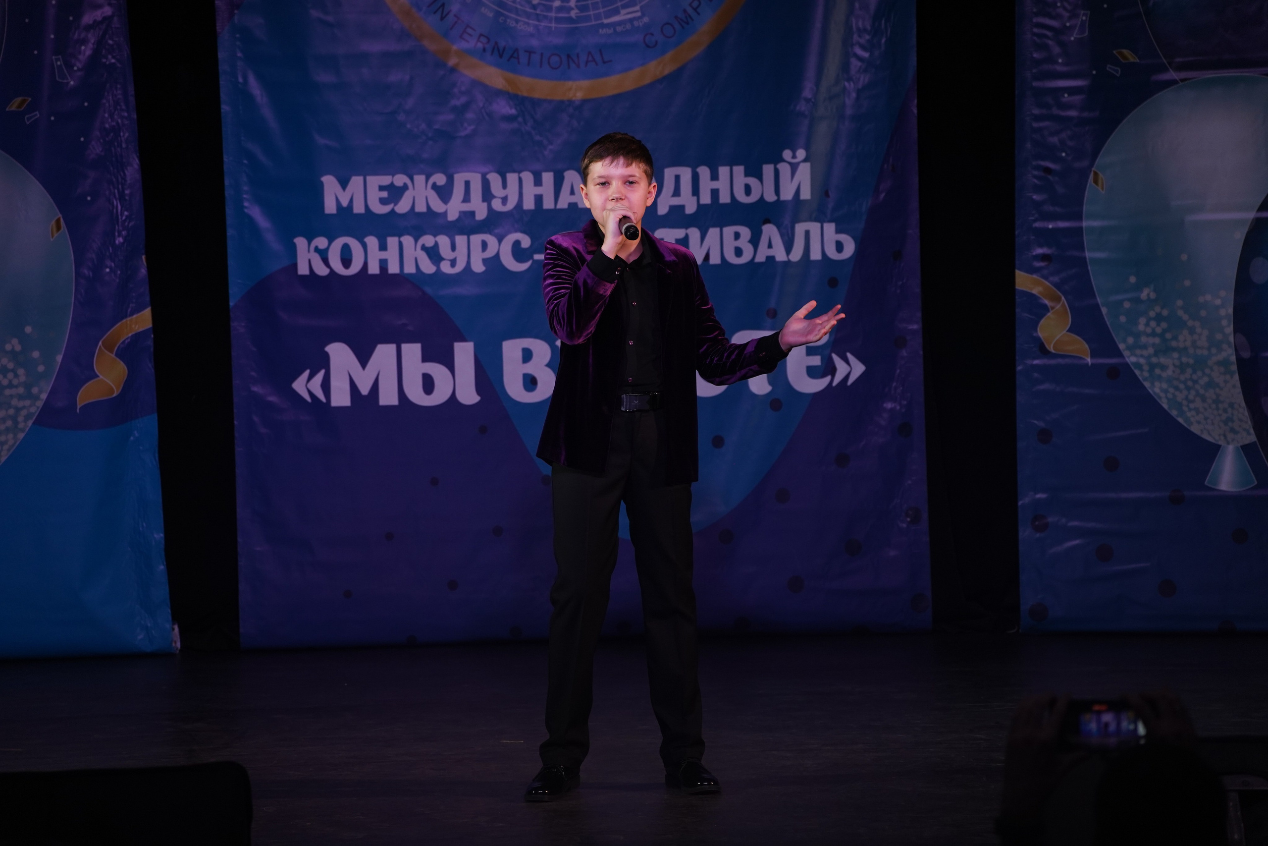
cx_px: 634
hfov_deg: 12.6
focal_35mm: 163
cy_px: 423
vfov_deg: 8.4
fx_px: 5741
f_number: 5.6
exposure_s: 1/250
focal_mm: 163
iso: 1600
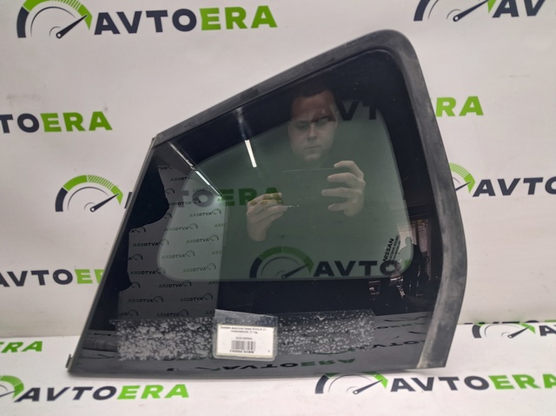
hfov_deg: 65.4
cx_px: 278
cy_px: 208
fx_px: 433
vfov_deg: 51.3
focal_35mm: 27
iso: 50
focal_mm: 4
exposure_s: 1/50
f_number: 1.8
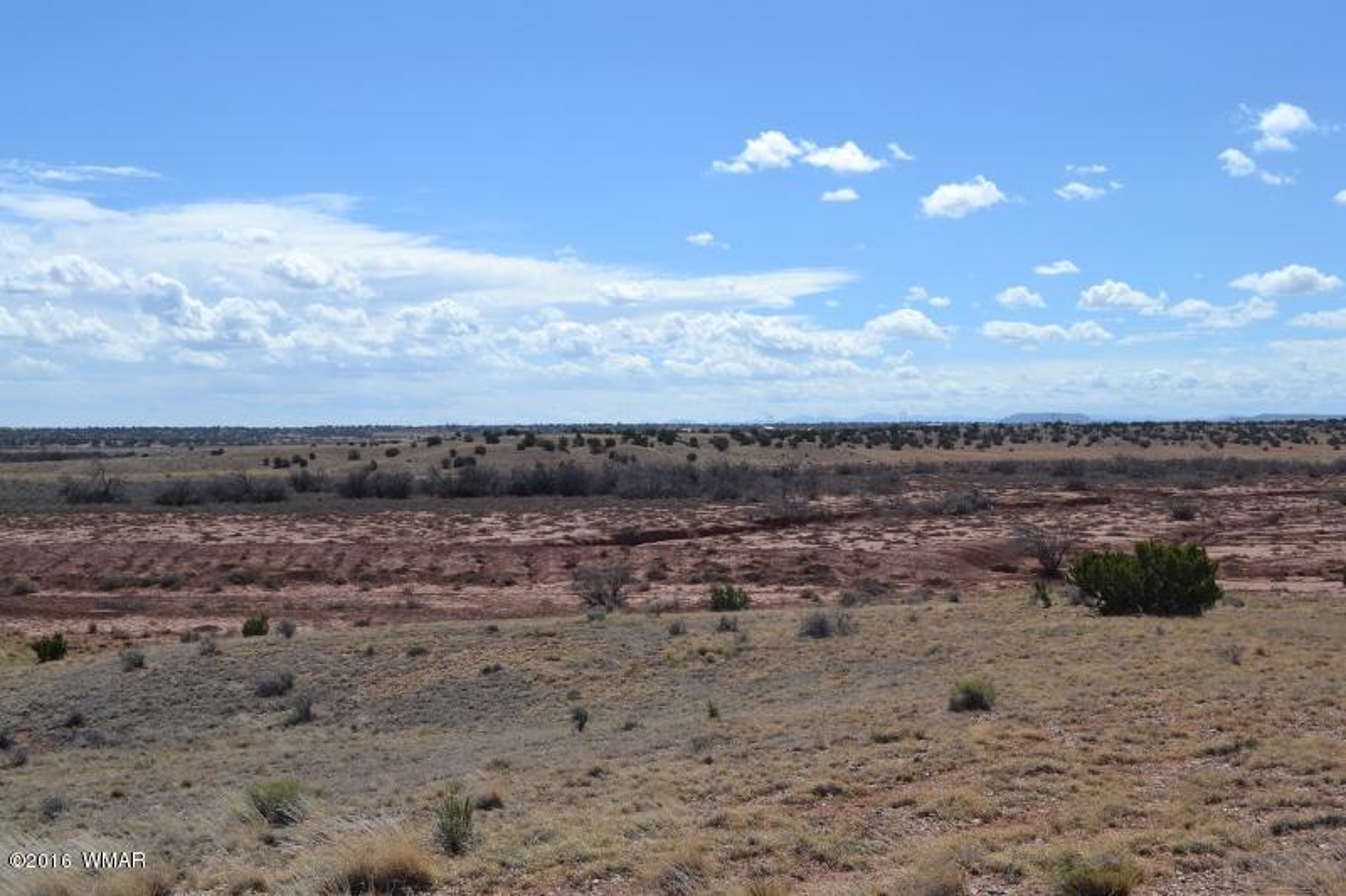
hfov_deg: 43.6
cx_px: 673
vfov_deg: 29.9
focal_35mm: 45
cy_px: 448
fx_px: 1682
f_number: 9
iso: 100
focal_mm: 30
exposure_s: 1/320
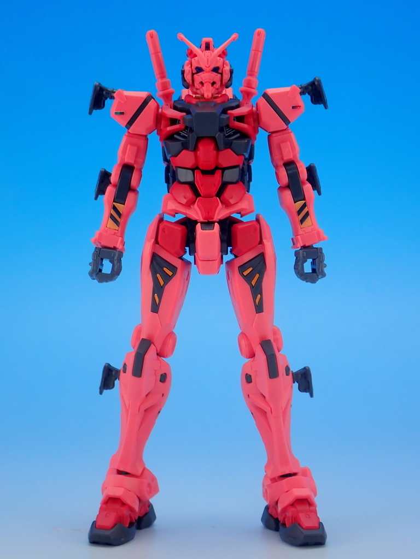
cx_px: 210
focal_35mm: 82
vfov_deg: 23.8
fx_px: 1327
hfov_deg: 18.0
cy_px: 280
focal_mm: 14.62
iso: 100
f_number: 4.3
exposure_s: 1/20
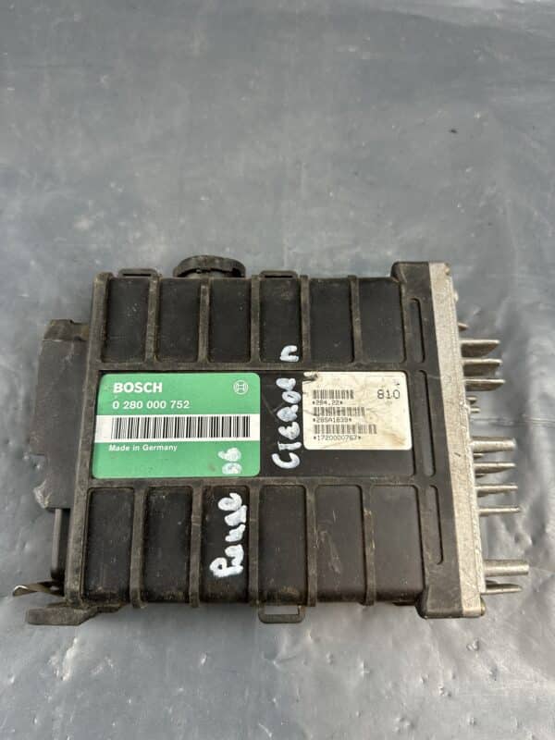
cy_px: 370
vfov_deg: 71.6
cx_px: 278
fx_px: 513
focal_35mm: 24
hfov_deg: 56.8
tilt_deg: -69.9
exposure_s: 1/100
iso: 200
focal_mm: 6.86
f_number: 1.78
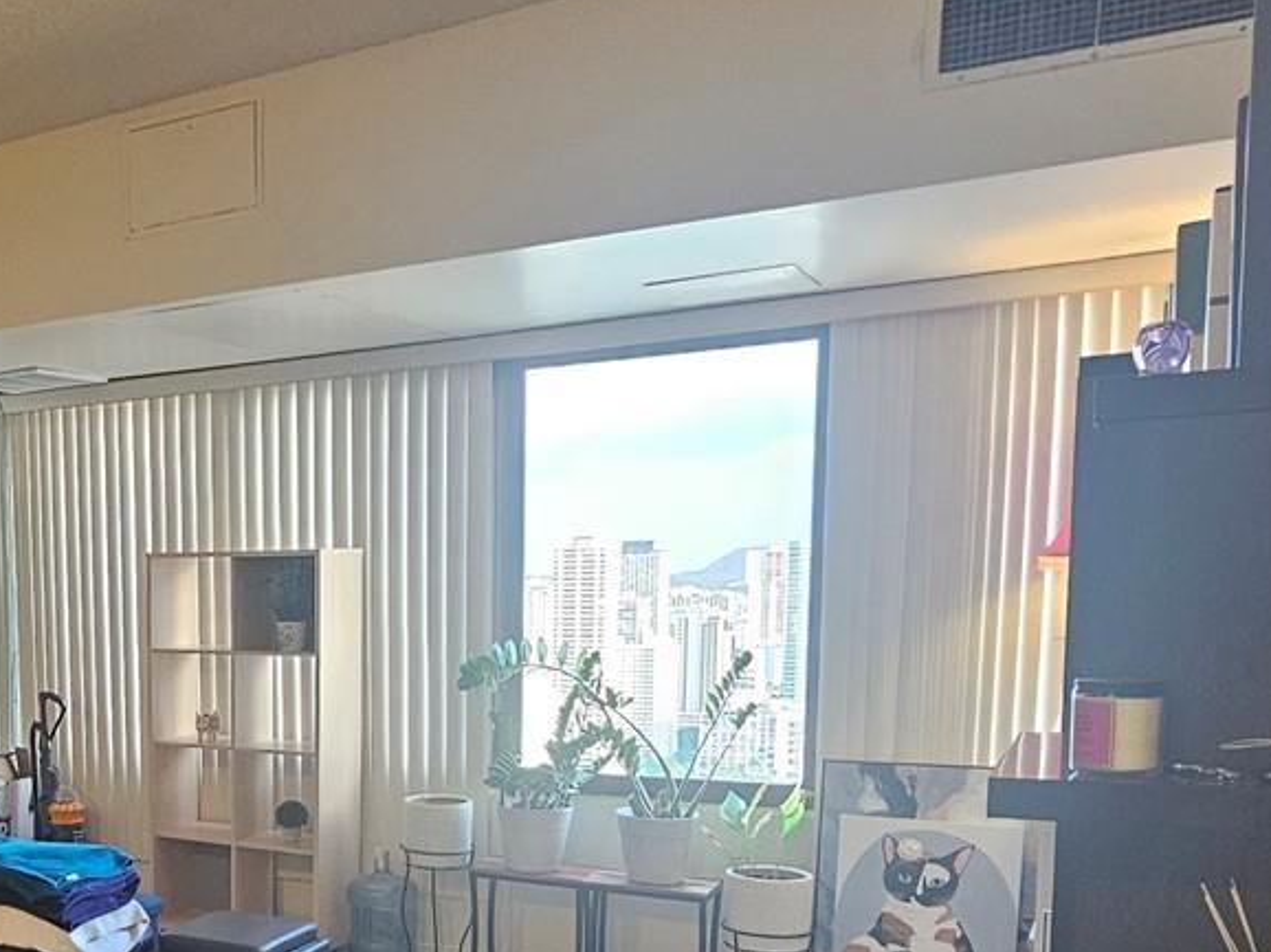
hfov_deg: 45.4
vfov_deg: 38.1
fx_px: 1321
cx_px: 73
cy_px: 767
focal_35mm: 36
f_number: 2.2
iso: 320
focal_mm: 2.2
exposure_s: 1/30
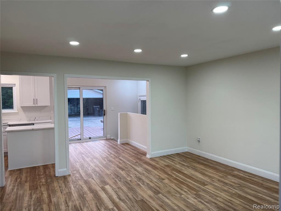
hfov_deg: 71.6
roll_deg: +0.7
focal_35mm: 24
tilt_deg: -1.7
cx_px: 140
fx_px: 195
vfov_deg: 56.8
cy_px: 106
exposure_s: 1/120
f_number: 1.78
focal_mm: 6.76
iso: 80
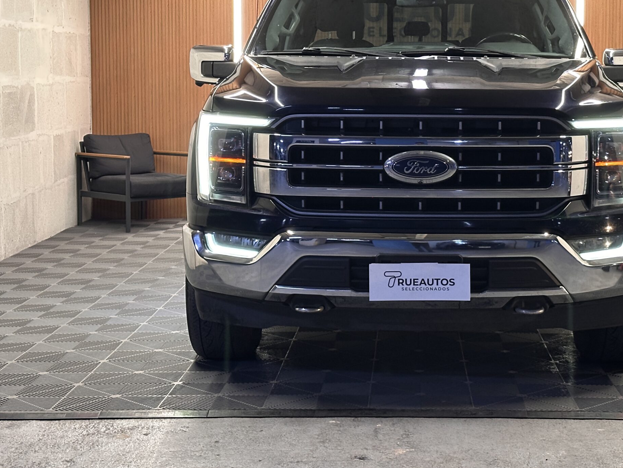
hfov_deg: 28.8
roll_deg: -0.5
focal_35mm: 67
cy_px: 167
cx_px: 421
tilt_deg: -3.9
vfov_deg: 21.9
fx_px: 1206
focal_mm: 6.86
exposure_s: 1/33
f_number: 1.78
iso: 500
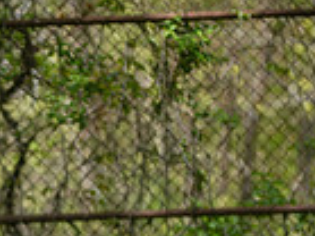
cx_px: -158
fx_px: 9219
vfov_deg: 1.5
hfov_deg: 2.0
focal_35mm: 1014
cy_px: 253
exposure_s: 1/1000
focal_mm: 200
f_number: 3.5
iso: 100
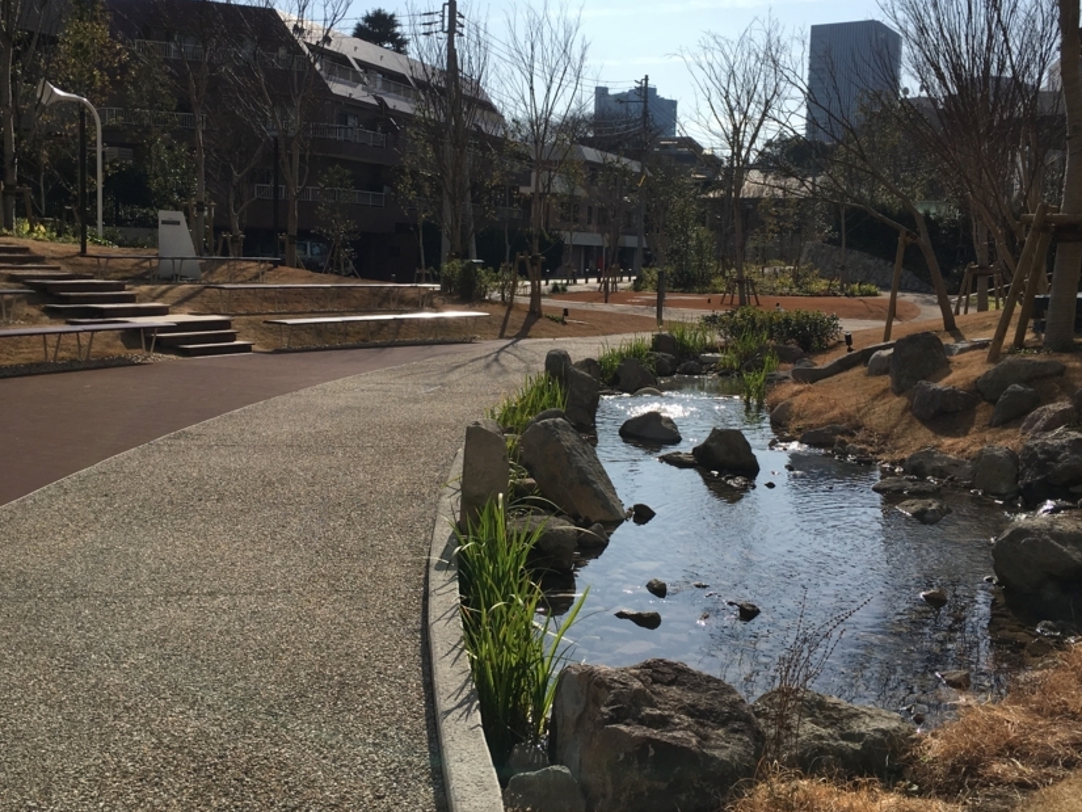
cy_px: 341
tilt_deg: -5.0
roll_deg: -1.6
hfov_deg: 51.3
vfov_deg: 39.6
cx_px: 517
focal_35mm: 36
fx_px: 1125
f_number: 2.2
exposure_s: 1/2653
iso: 25
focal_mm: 4.15
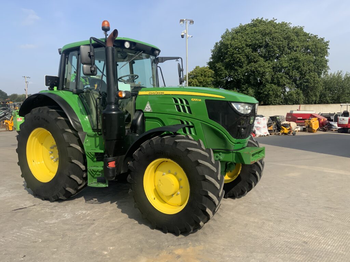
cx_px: 175
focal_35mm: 29
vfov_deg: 48.2
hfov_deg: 61.7
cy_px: 131
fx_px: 293
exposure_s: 1/1675
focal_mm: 3
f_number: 1.8
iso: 16
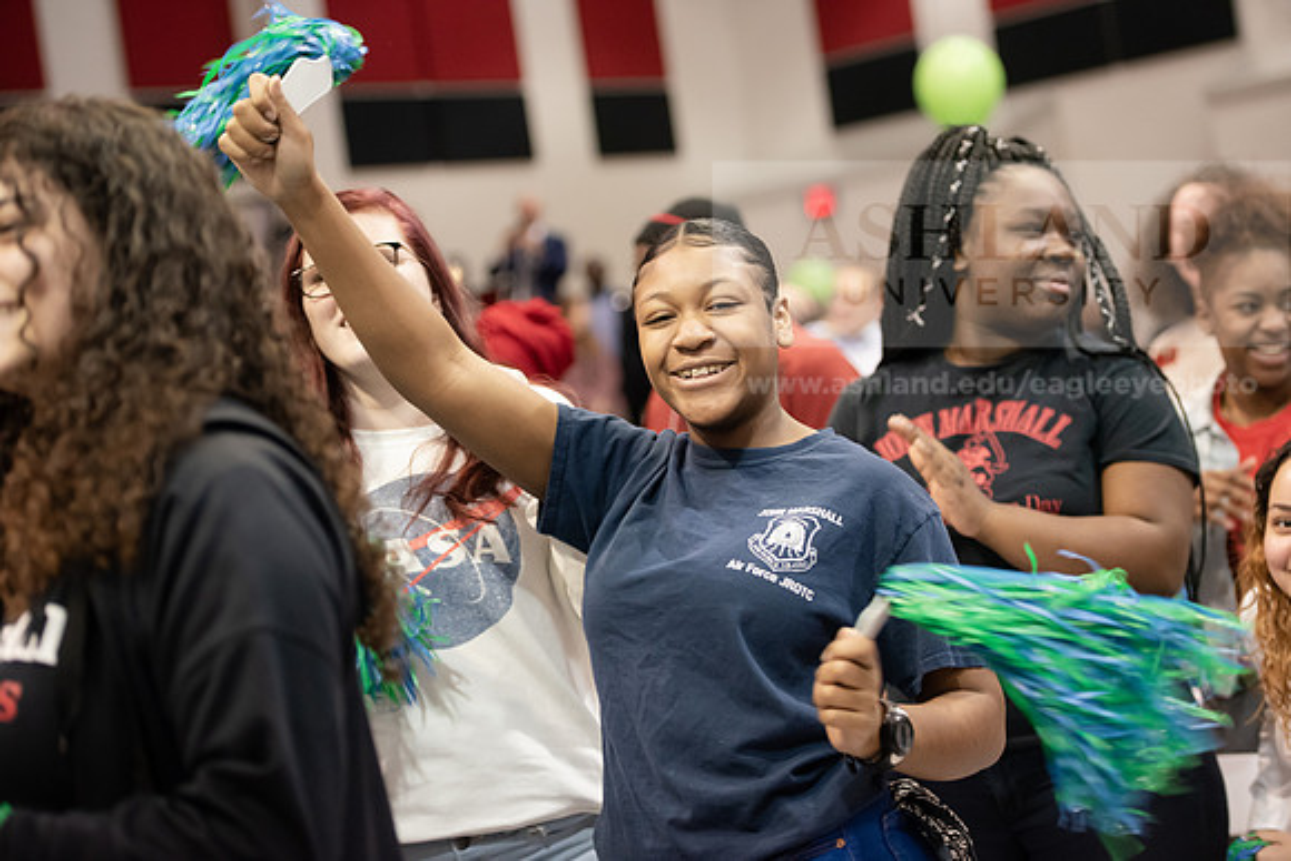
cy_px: 430
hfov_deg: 24.8
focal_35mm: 82
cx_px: 646
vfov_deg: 16.7
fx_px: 2941
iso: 4000
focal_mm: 82
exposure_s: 1/200
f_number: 3.2
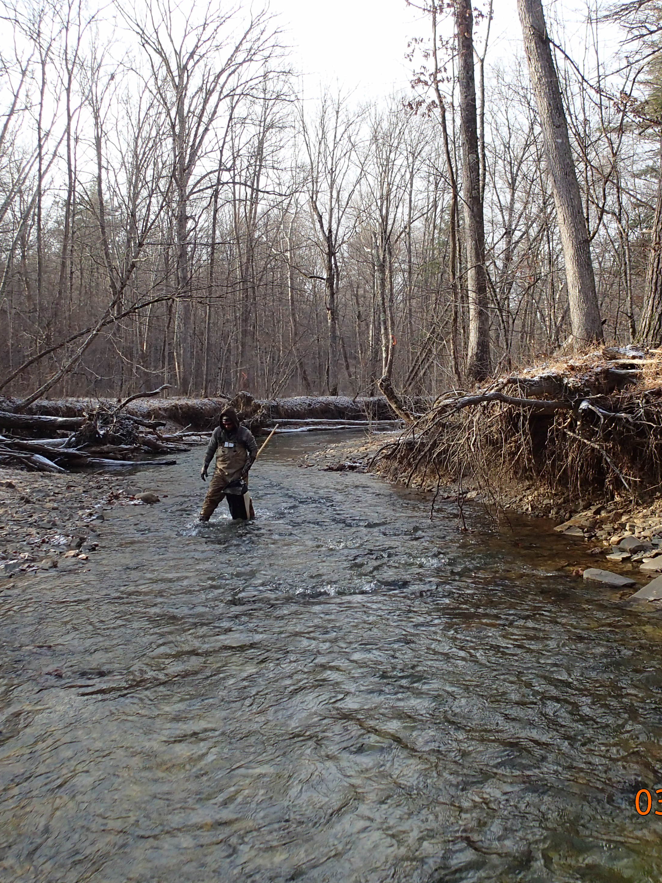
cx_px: 293
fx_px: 867
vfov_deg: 54.0
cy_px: 448
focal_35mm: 34
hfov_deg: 41.7
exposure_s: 1/640
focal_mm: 4.5
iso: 200
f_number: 2.8
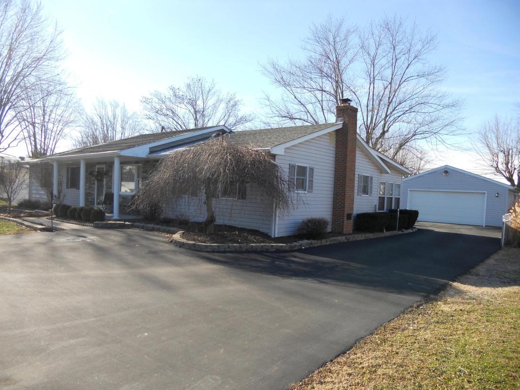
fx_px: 406
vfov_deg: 51.4
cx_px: 260
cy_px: 195
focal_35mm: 27
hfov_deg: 65.3
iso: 80
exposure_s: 1/400
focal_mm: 4.9
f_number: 3.2
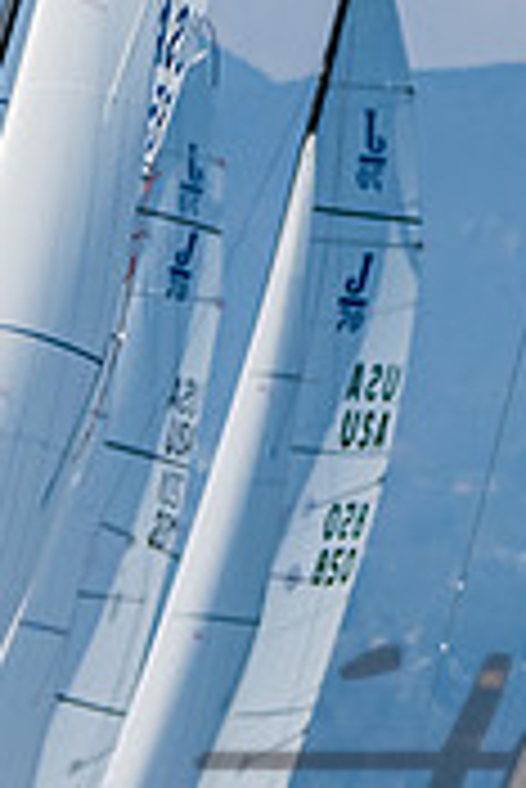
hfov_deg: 1.3
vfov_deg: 1.9
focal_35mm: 1097
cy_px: 592
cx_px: 468
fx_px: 23993
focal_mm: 180
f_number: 6.3
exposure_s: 1/2500
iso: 400
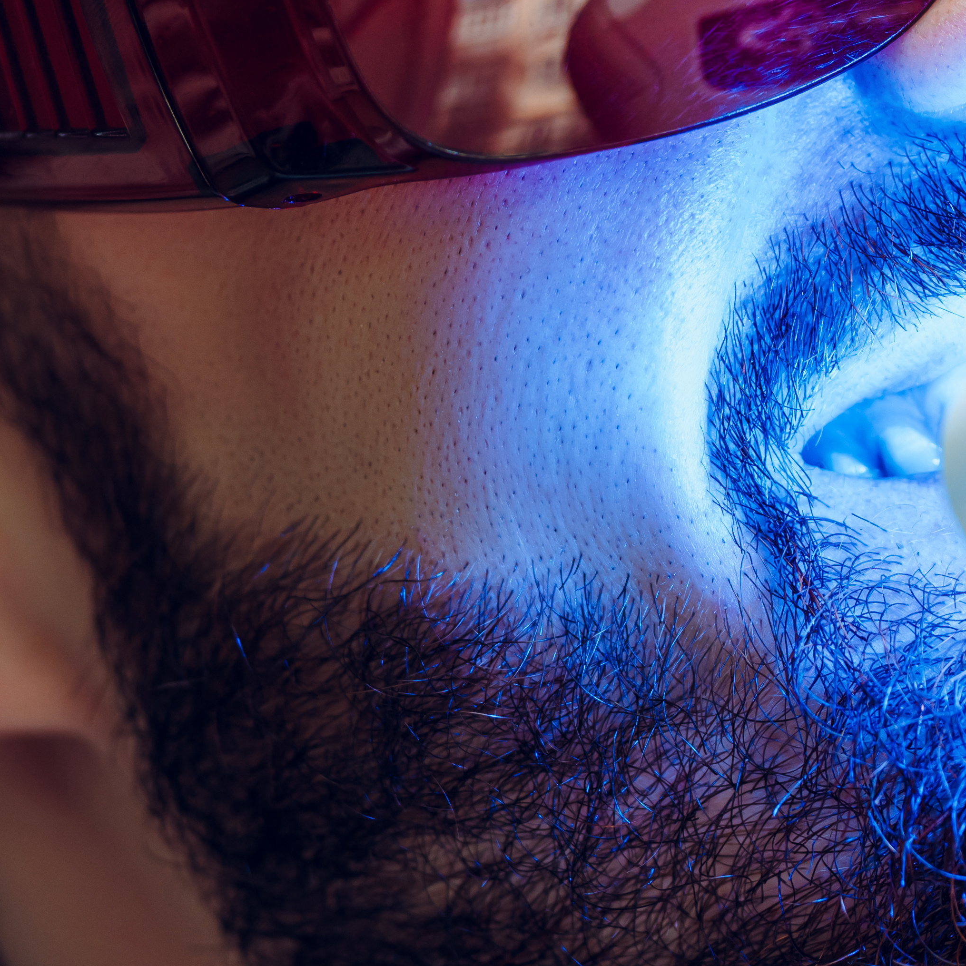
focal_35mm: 283
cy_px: -11
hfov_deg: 6.2
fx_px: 8935
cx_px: 764
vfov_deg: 6.2
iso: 500
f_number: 2.5
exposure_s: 1/125
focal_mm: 85
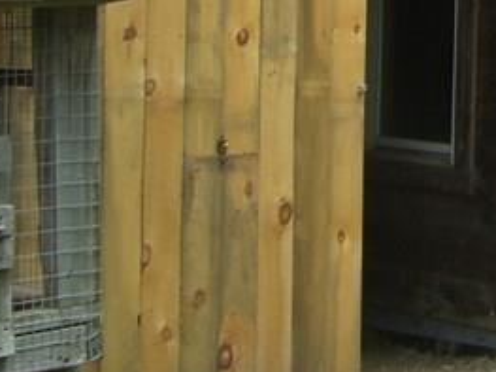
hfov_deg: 12.7
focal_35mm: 148
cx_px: 726
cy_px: -244
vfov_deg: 9.6
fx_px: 2120
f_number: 2.7
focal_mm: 6.2
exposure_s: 1/125
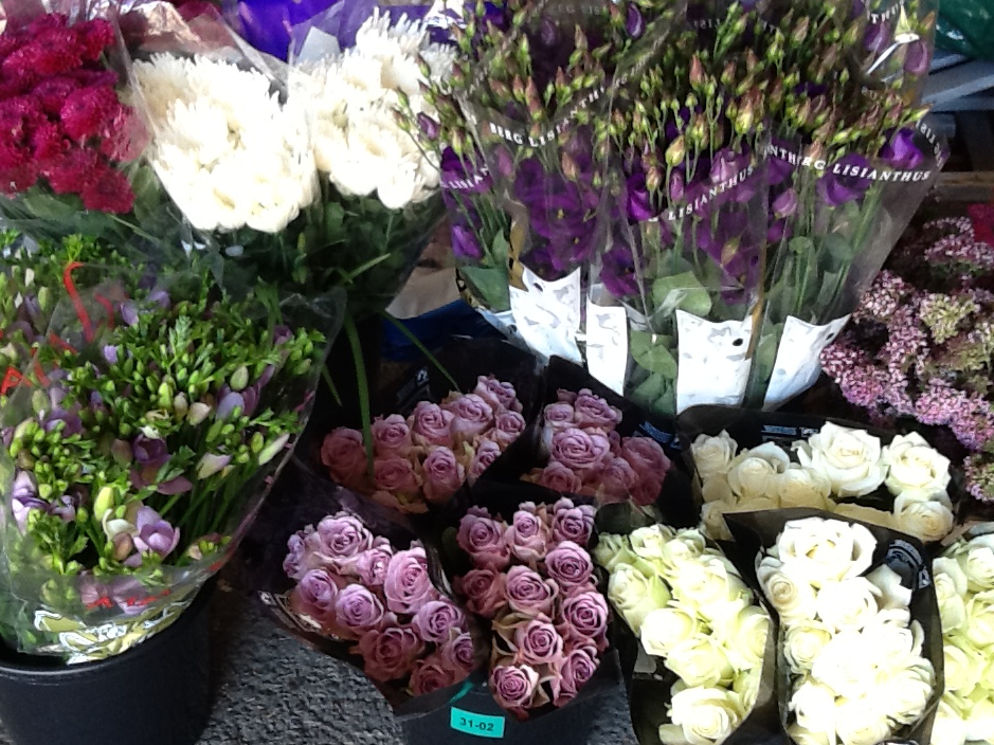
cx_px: 496
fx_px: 1292
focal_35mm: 45
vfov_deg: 32.2
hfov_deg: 42.1
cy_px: 377
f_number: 2.4
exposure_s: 1/30
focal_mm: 2.03
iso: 50
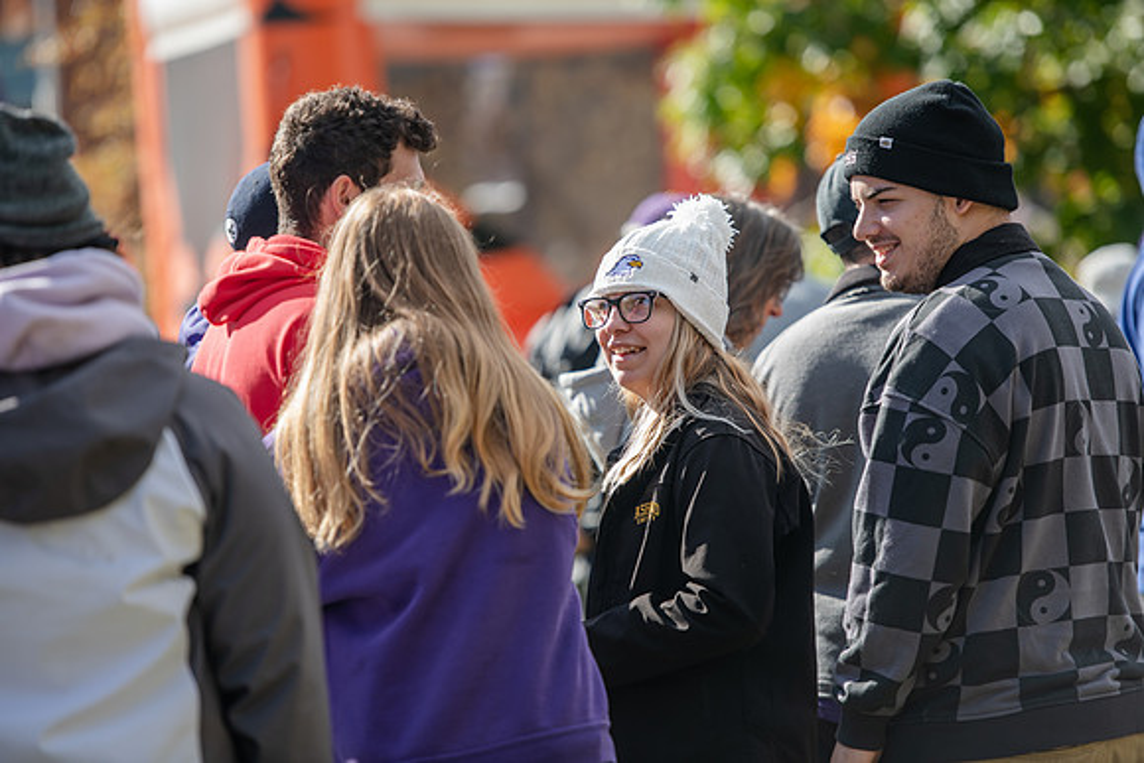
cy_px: 382
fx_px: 5562
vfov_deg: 7.9
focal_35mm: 175
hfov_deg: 11.7
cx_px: 572
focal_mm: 175
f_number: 3.2
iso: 64
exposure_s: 1/320
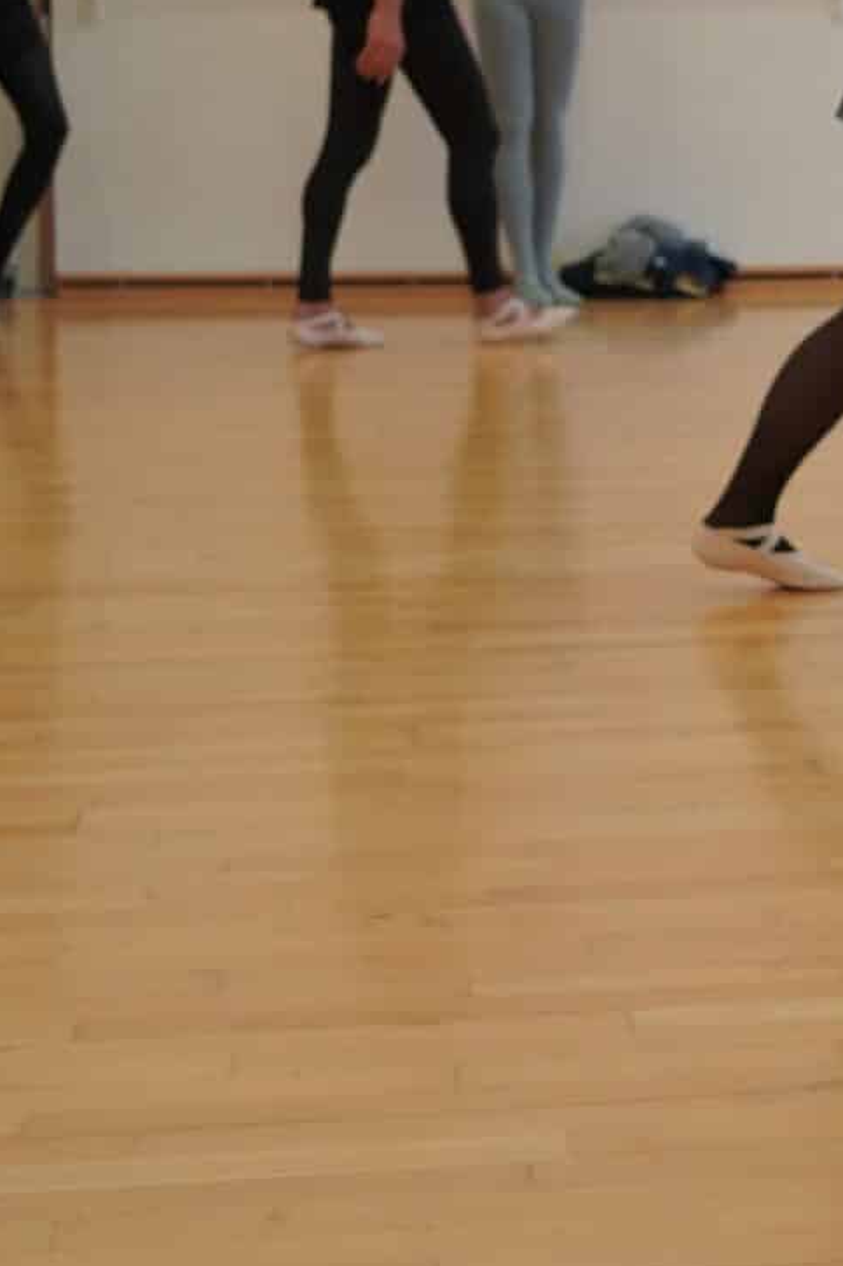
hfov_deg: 12.5
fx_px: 3725
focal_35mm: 106
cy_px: 131
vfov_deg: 19.0
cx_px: 1110
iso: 800
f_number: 5
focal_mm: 40
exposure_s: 1/160
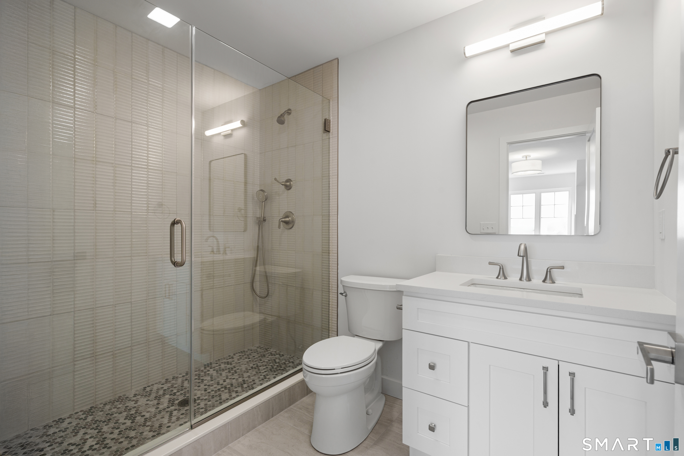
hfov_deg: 96.7
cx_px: 342
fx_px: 304
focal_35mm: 16
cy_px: 228
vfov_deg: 73.7
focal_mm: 16
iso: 200
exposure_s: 1/4
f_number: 9
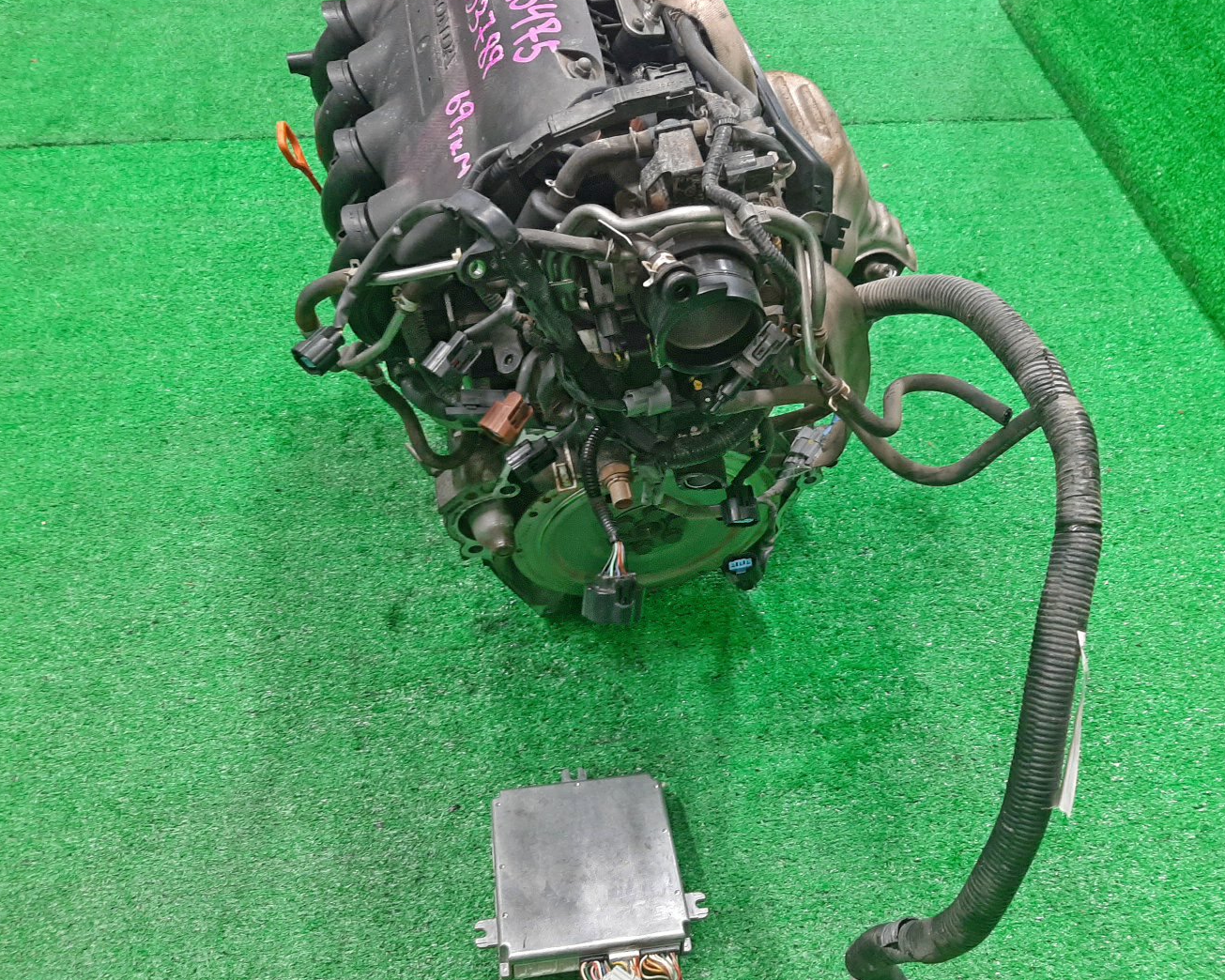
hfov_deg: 62.2
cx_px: 643
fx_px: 1015
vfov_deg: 51.5
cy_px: 493
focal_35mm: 28
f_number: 1.7
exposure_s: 1/50
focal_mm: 3.93
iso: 205
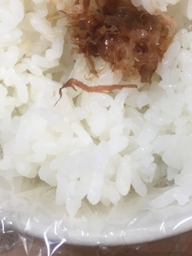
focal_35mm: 67
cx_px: 123
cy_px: 60
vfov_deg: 28.5
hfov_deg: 21.9
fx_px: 496
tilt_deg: -77.4
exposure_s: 1/33
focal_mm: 4.15
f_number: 2.2
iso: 40
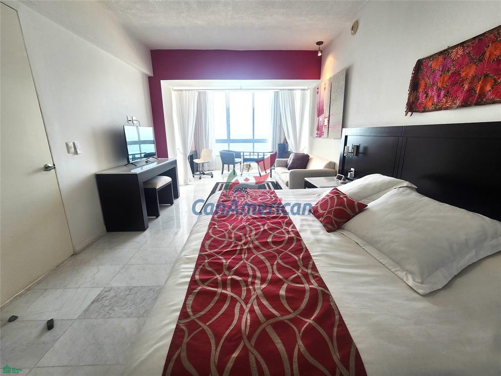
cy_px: 188
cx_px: 250
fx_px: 188
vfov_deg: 89.9
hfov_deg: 106.2
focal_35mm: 13
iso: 50
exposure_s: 1/60
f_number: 2.2
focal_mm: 2.2
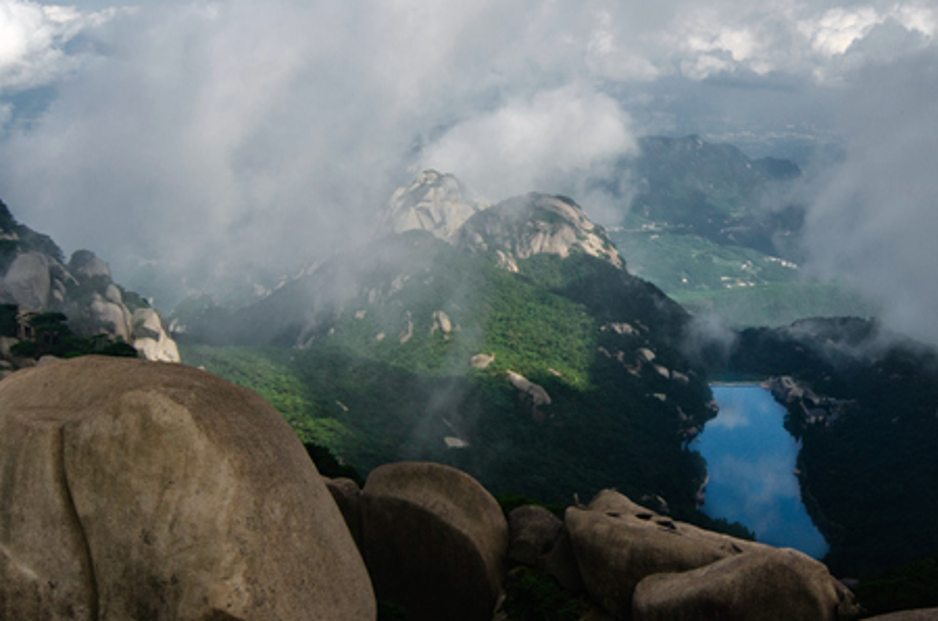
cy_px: 206
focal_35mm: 41
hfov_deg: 46.8
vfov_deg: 32.2
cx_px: 623
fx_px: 1066
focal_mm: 12
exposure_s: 1/80
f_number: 14
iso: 100
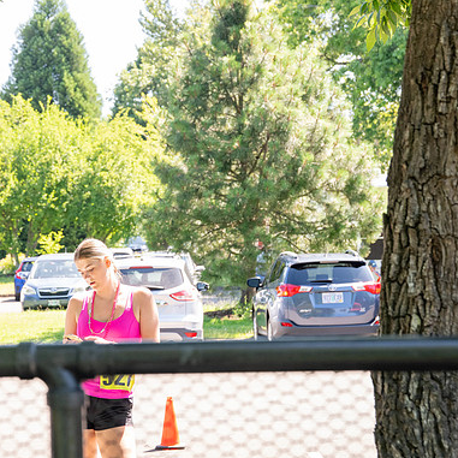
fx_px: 1452
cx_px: 126
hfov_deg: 17.8
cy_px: 230
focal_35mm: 97
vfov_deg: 17.9
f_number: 4
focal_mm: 50
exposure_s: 1/400
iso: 500
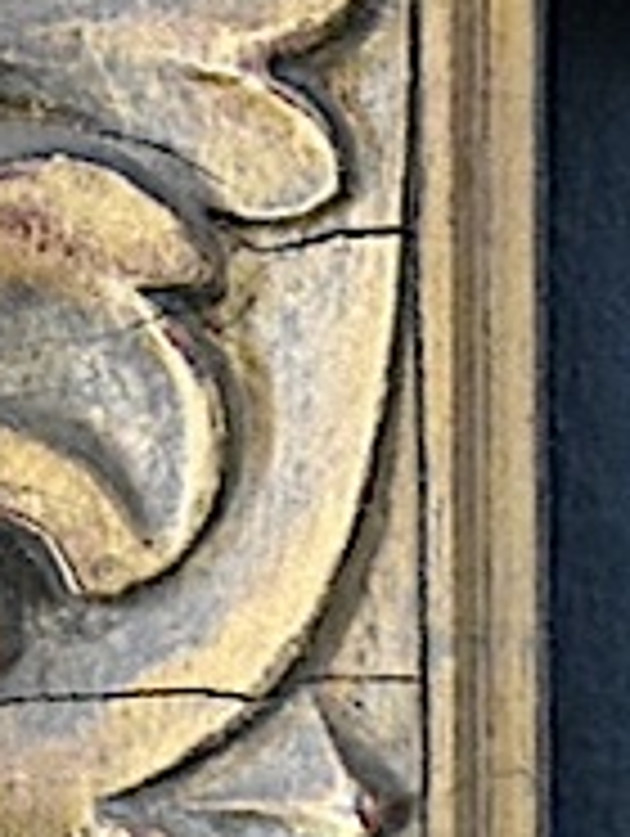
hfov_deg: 4.7
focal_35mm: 316
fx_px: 7651
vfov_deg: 6.2
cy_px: 1107
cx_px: 666
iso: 3600
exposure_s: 1/60
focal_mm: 34
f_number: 4.5
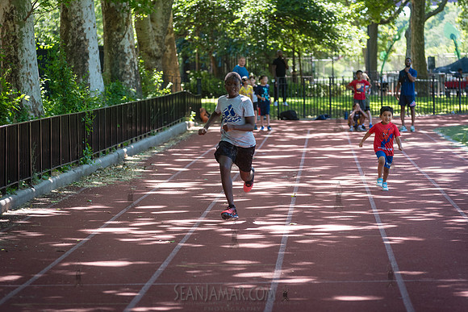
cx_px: 234
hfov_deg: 12.1
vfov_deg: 8.1
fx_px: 2210
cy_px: 156
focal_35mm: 170
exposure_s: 1/500
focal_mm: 170
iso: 1000
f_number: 5
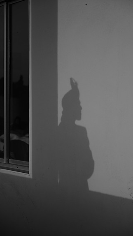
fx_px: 464
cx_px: 74
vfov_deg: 28.6
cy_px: 118
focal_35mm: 74
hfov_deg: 16.3
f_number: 4
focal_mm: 70
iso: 200
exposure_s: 1/1600
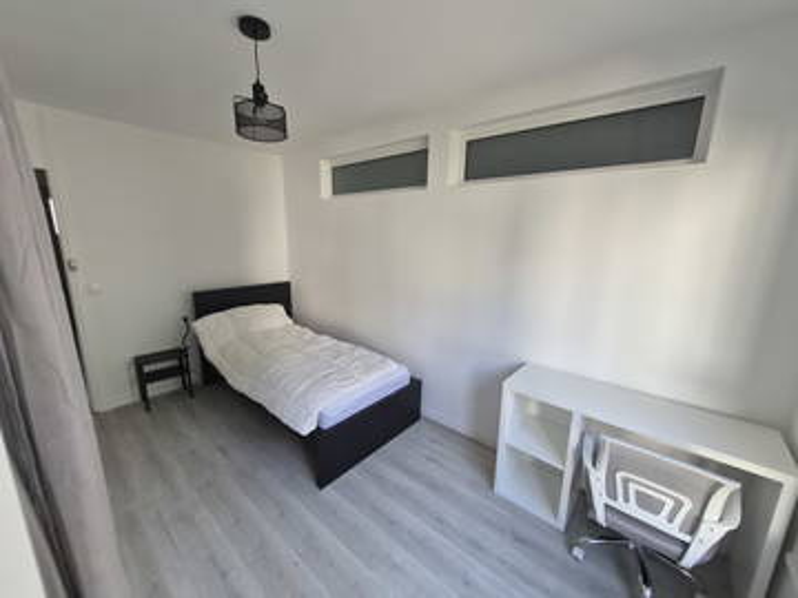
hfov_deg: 106.2
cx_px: 399
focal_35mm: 13
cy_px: 299
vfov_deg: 89.9
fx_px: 300
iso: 50
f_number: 2.2
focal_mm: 1.7
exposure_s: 1/50
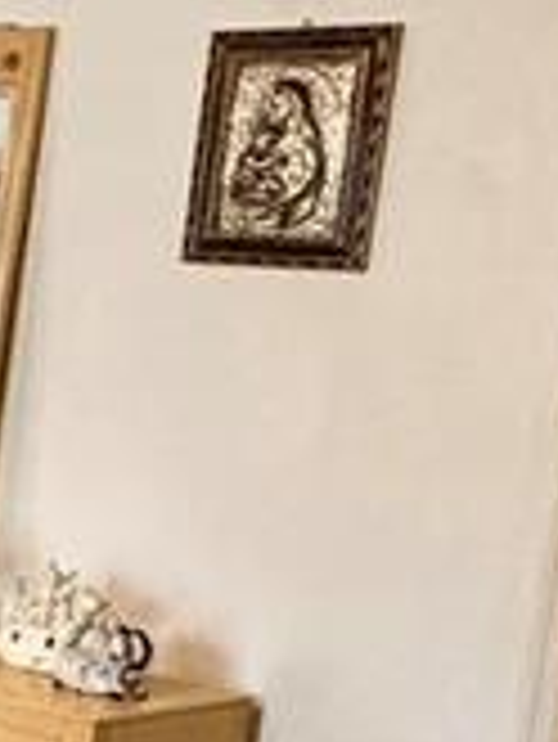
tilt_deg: -10.8
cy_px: 607
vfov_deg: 19.0
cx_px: -1026
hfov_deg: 10.8
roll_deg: -2.3
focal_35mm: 102
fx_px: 2189
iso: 1000
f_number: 2.2
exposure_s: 1/60
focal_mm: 2.22
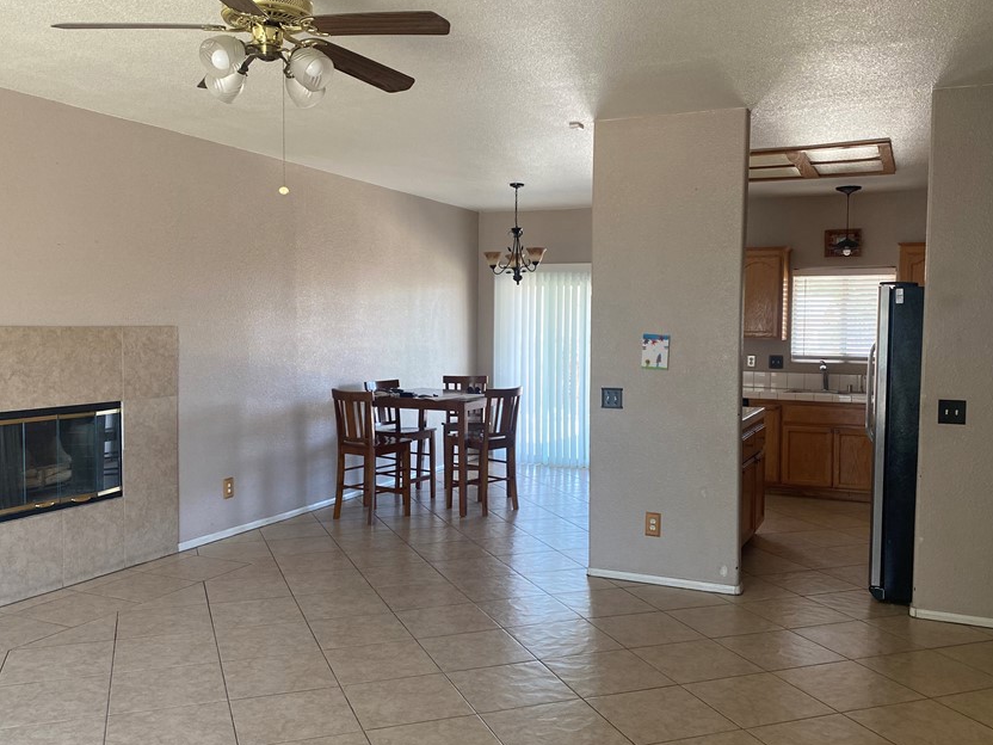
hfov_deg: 56.8
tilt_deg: -3.4
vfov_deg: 44.2
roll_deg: +0.3
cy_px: 376
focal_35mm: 32
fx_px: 918
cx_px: 476
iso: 125
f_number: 1.8
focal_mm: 4.25
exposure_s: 1/118
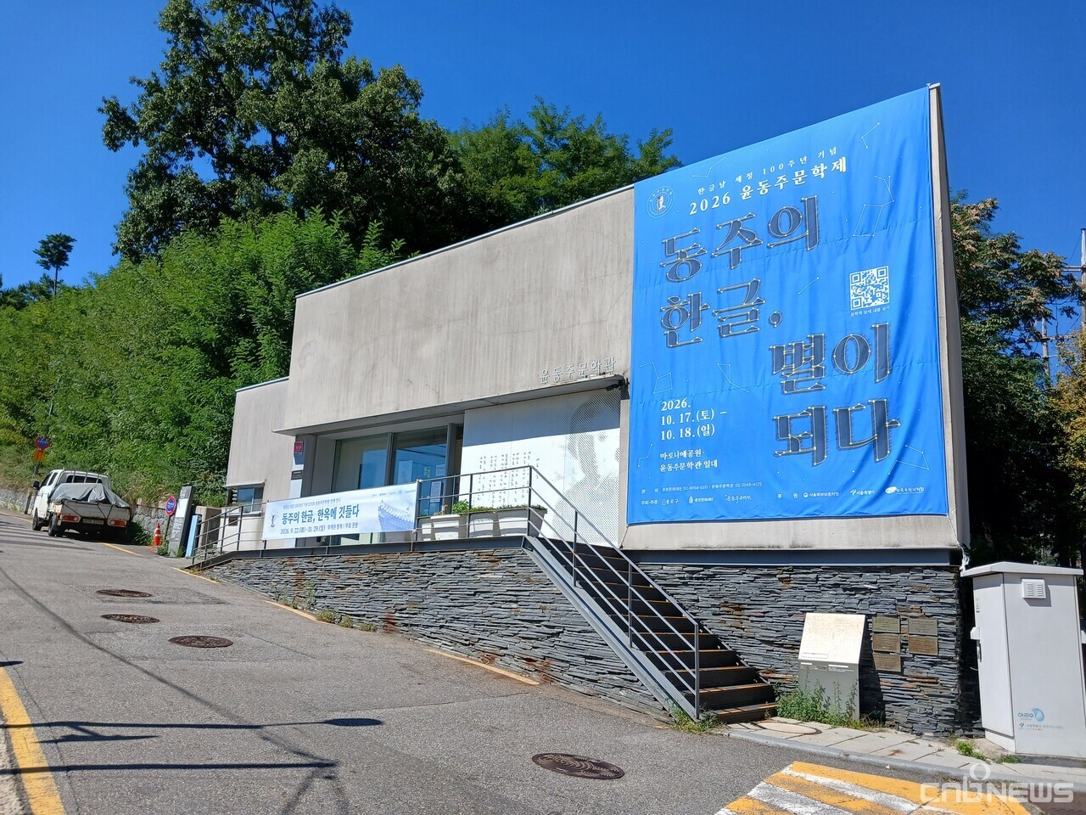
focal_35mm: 27
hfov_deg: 65.3
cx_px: 543
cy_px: 408
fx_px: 847
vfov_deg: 51.4
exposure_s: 1/717
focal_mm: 3.98
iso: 20
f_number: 1.8
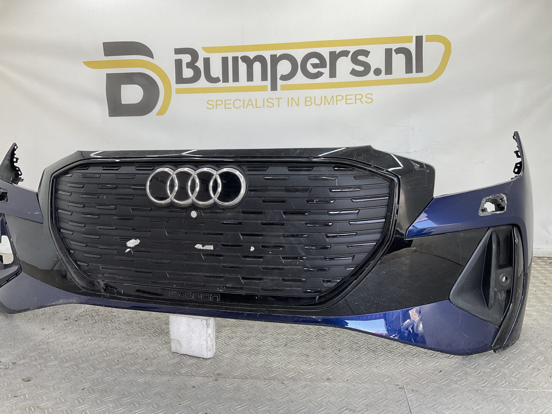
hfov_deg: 61.7
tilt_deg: -7.1
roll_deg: +0.0
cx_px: 276
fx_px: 462
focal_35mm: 29
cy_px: 207
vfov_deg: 48.2
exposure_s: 1/120
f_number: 1.8
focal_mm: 3
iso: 20
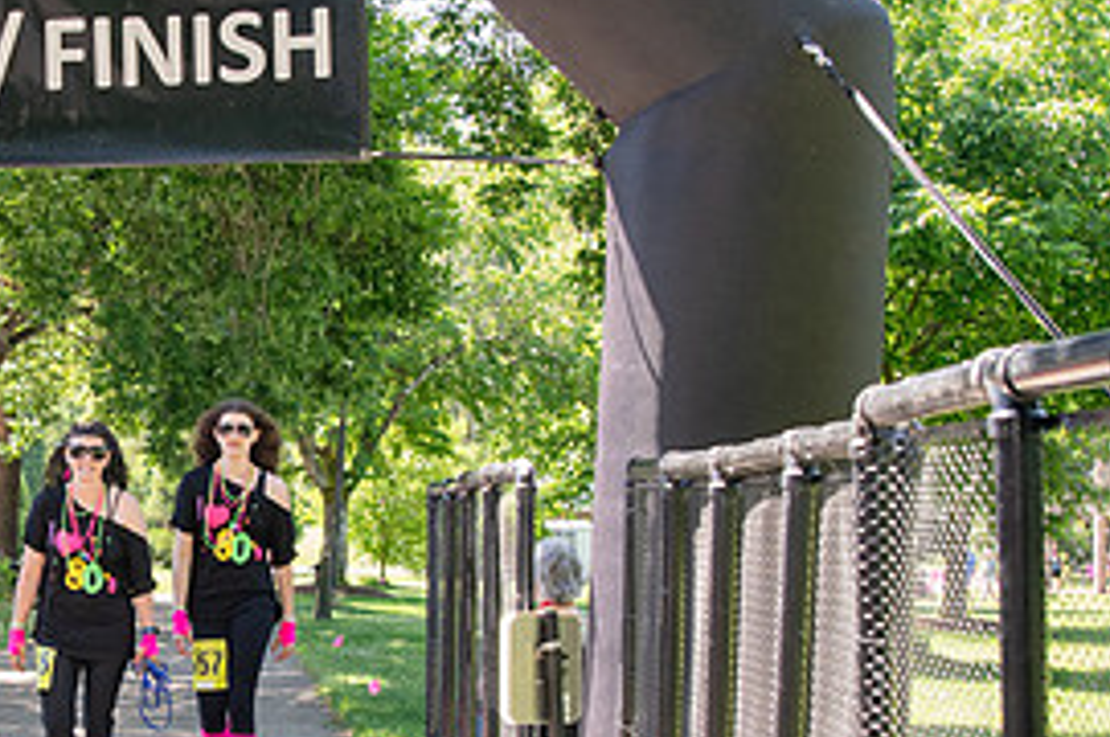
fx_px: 2371
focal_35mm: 77
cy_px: 471
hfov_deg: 25.6
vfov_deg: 17.6
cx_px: 131
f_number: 4
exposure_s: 1/400
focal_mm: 24
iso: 500
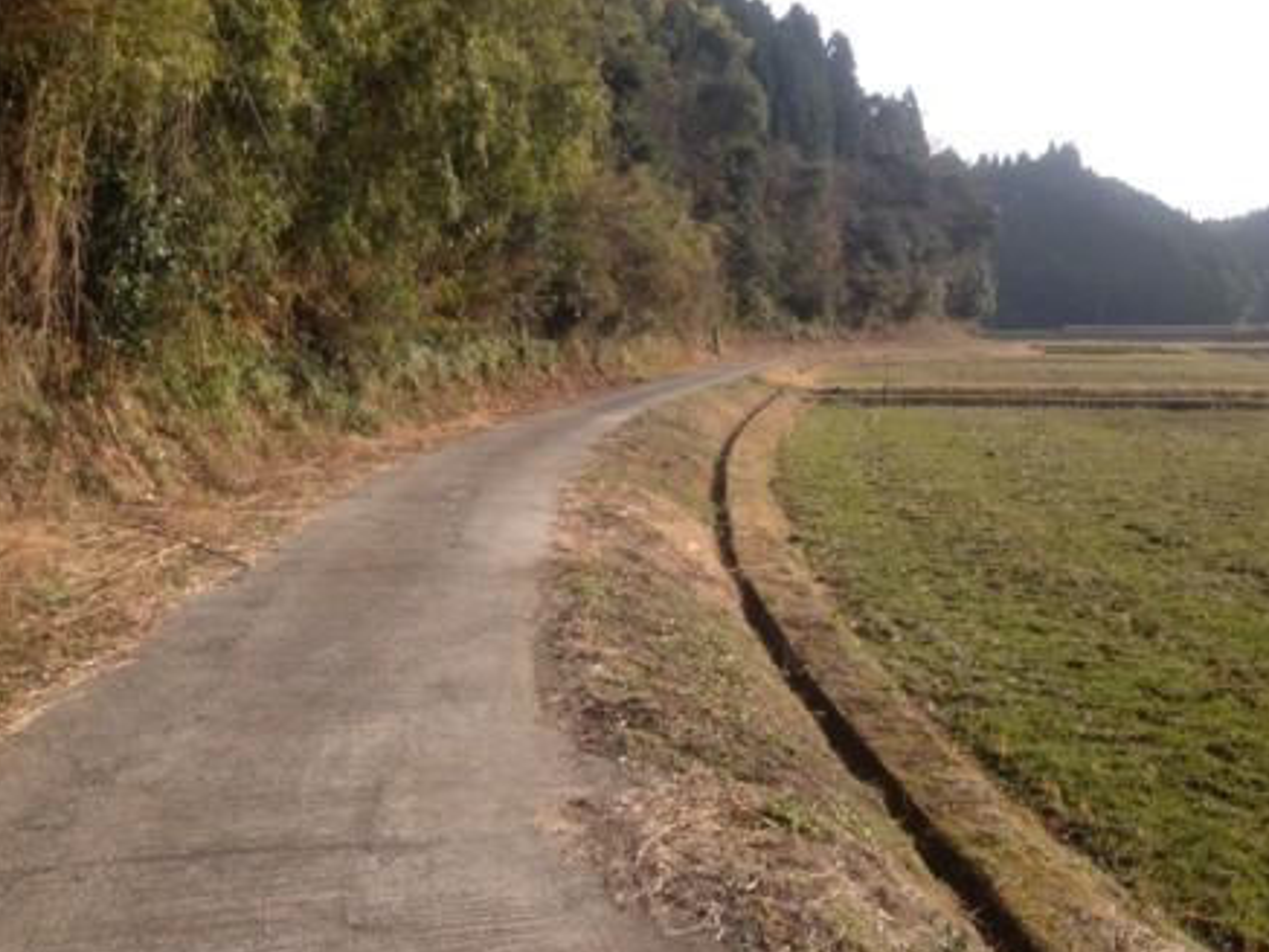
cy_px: 482
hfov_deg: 53.9
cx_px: 630
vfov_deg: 41.8
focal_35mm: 34
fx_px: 1247
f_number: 2.4
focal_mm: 4.13
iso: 50
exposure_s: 1/559
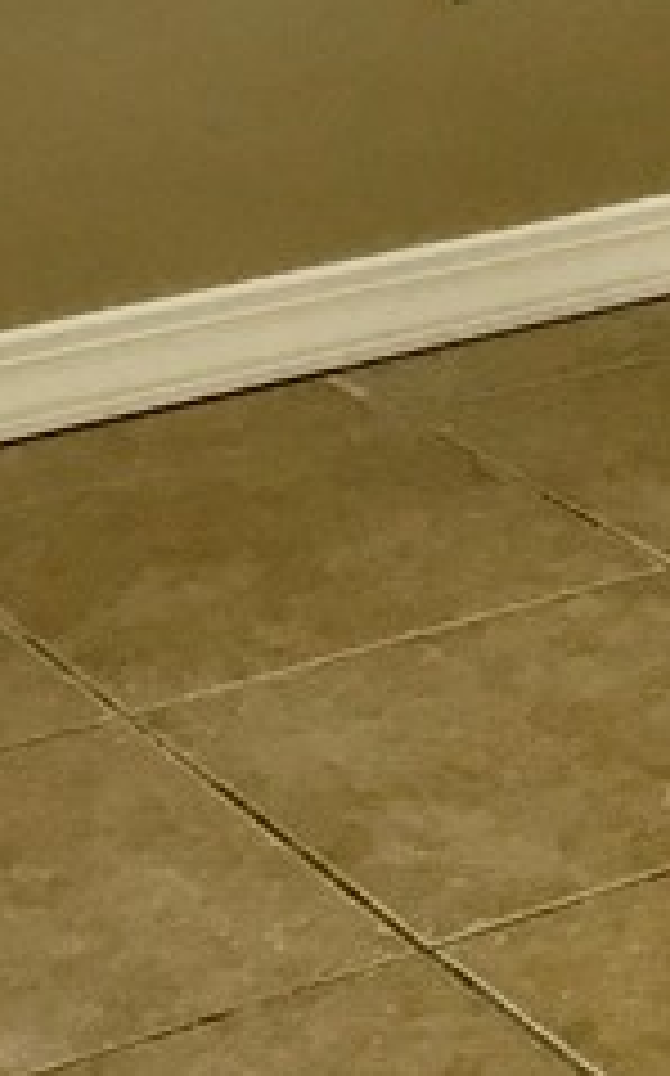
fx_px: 4127
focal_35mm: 141
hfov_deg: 9.1
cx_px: 854
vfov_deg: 14.4
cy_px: -162
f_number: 2.4
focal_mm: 3.3
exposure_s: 1/30
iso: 50
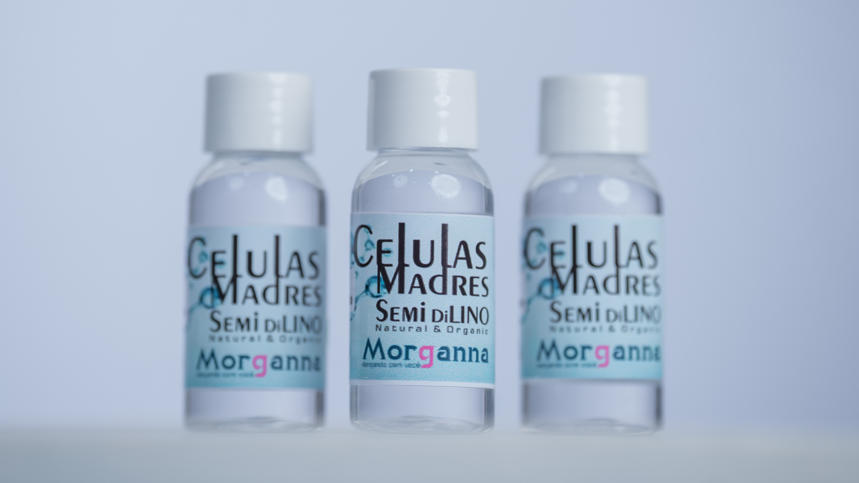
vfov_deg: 5.5
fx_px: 5057
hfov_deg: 9.7
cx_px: 436
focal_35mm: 222
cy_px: 199
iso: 50
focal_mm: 200
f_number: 3.2
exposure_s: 1/200
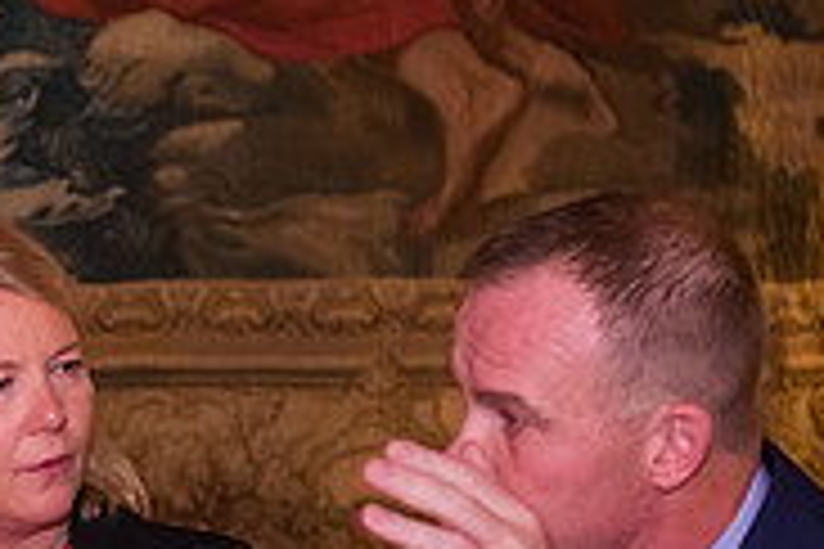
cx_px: -90
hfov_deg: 12.2
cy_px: 493
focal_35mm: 165
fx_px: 3776
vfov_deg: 8.3
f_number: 3.2
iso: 3200
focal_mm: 52
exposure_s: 1/100
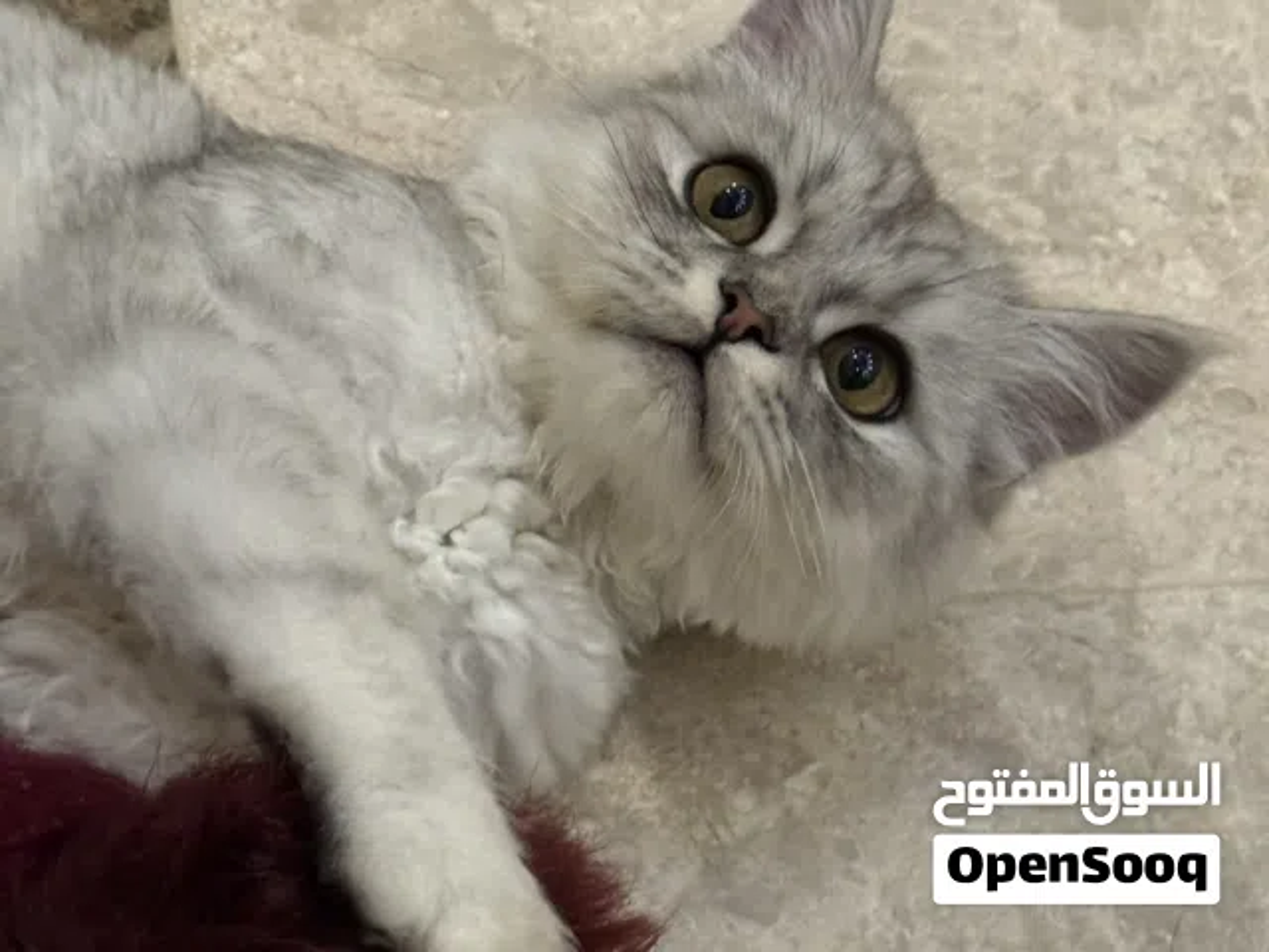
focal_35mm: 48
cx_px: 634
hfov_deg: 39.7
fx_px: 1760
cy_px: 476
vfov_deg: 30.3
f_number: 1.78
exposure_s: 1/33
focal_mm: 6.76
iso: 250
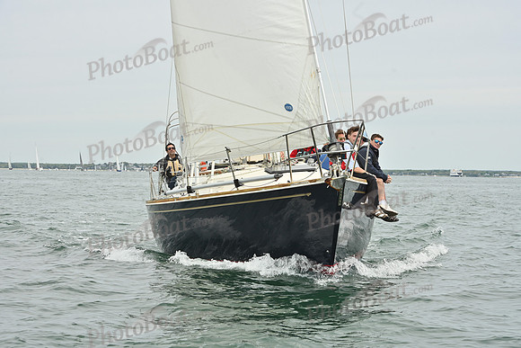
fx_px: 1332
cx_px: 260
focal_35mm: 92
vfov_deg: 14.9
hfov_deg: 22.1
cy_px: 174
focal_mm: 92
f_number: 10
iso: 320
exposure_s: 1/800
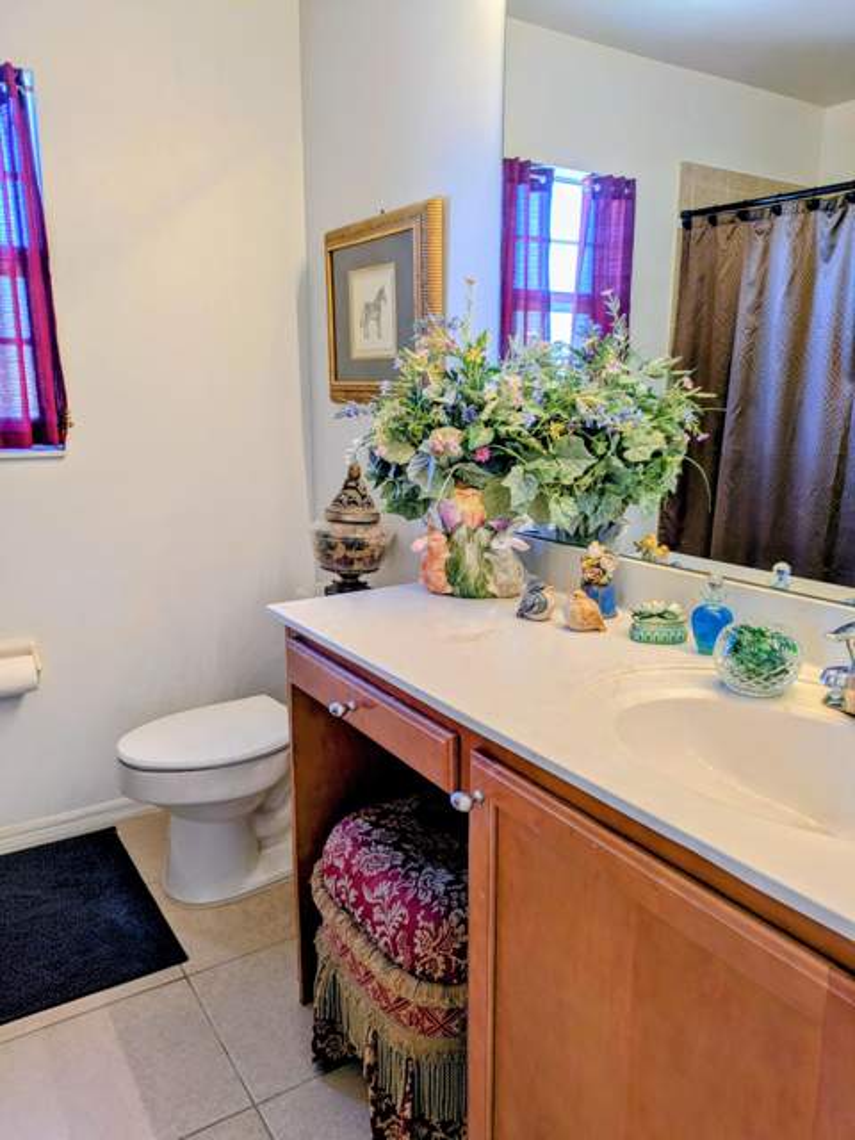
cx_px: 428
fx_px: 823
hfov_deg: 54.9
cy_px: 570
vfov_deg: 69.4
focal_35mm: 25
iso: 48
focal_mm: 5.43
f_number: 1.89
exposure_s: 1/30
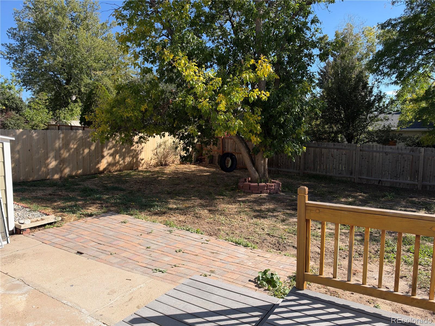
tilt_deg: -5.0
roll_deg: +0.3
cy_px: 163
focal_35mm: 24
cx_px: 218
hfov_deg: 71.6
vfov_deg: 56.8
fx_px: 302
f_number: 1.8
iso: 64
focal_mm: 6.93
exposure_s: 1/1980
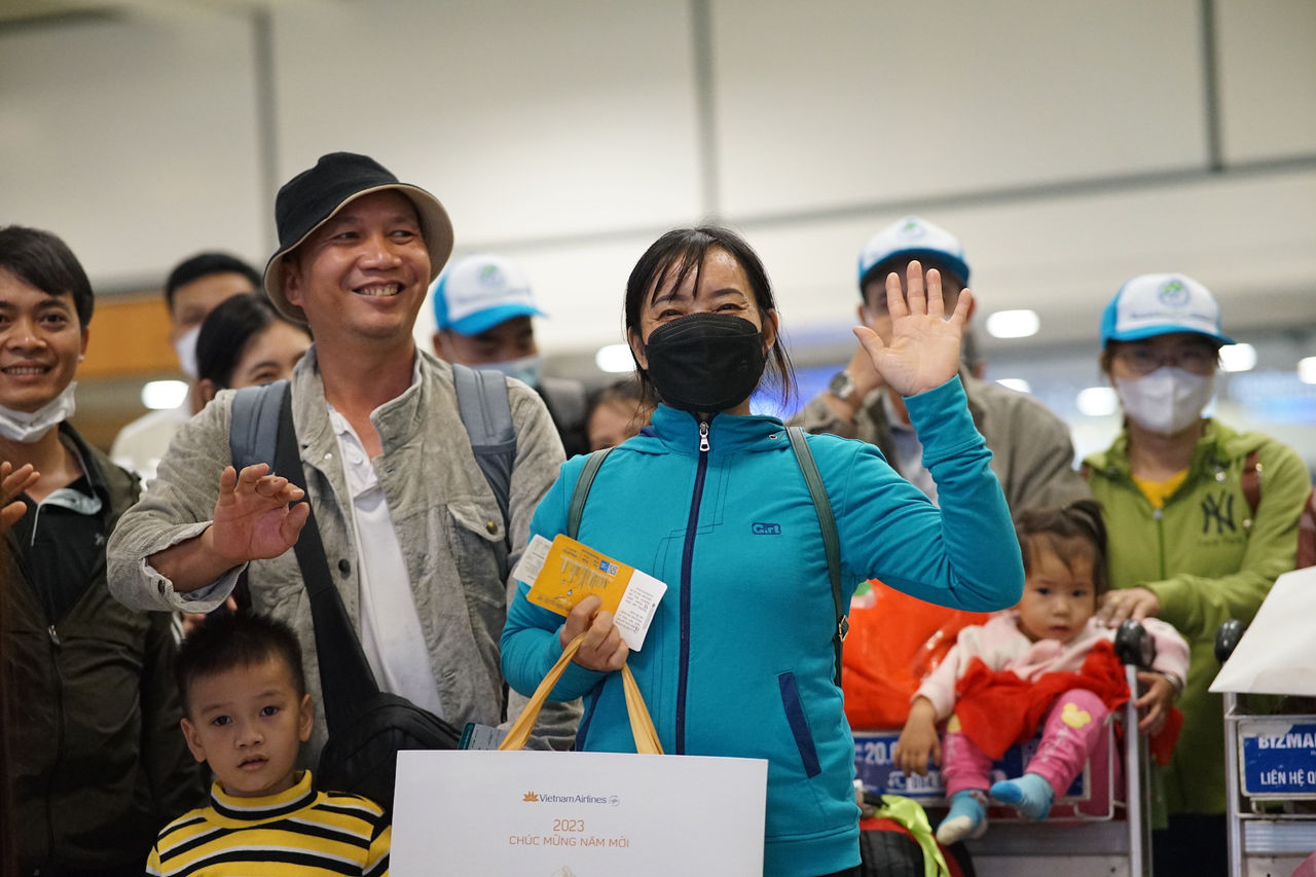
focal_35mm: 85
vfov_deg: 16.1
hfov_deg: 23.9
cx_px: 658
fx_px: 3107
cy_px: 438
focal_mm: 85
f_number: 2
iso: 4000
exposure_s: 1/640
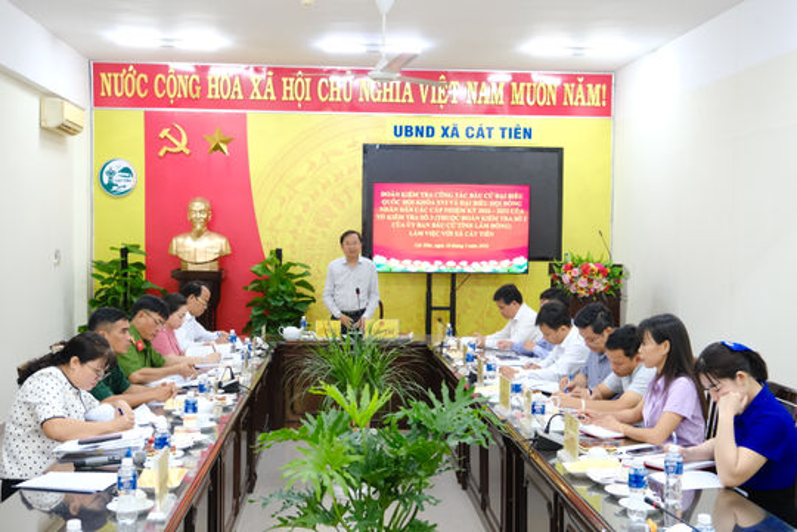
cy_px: 266
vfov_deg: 34.2
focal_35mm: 39
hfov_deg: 49.6
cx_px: 398
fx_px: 863
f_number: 4.5
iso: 3200
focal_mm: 26
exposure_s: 1/100
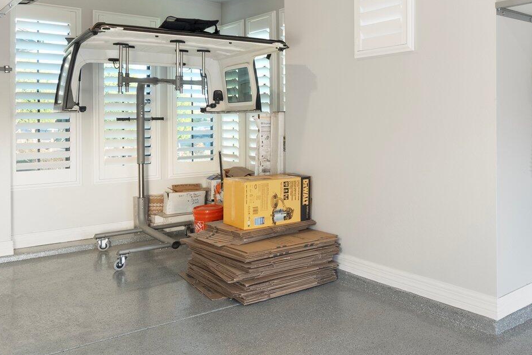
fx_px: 517
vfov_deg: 37.3
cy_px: 111
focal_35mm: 35
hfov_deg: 49.7
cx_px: 458
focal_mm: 16
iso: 1000
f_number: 8
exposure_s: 1/8
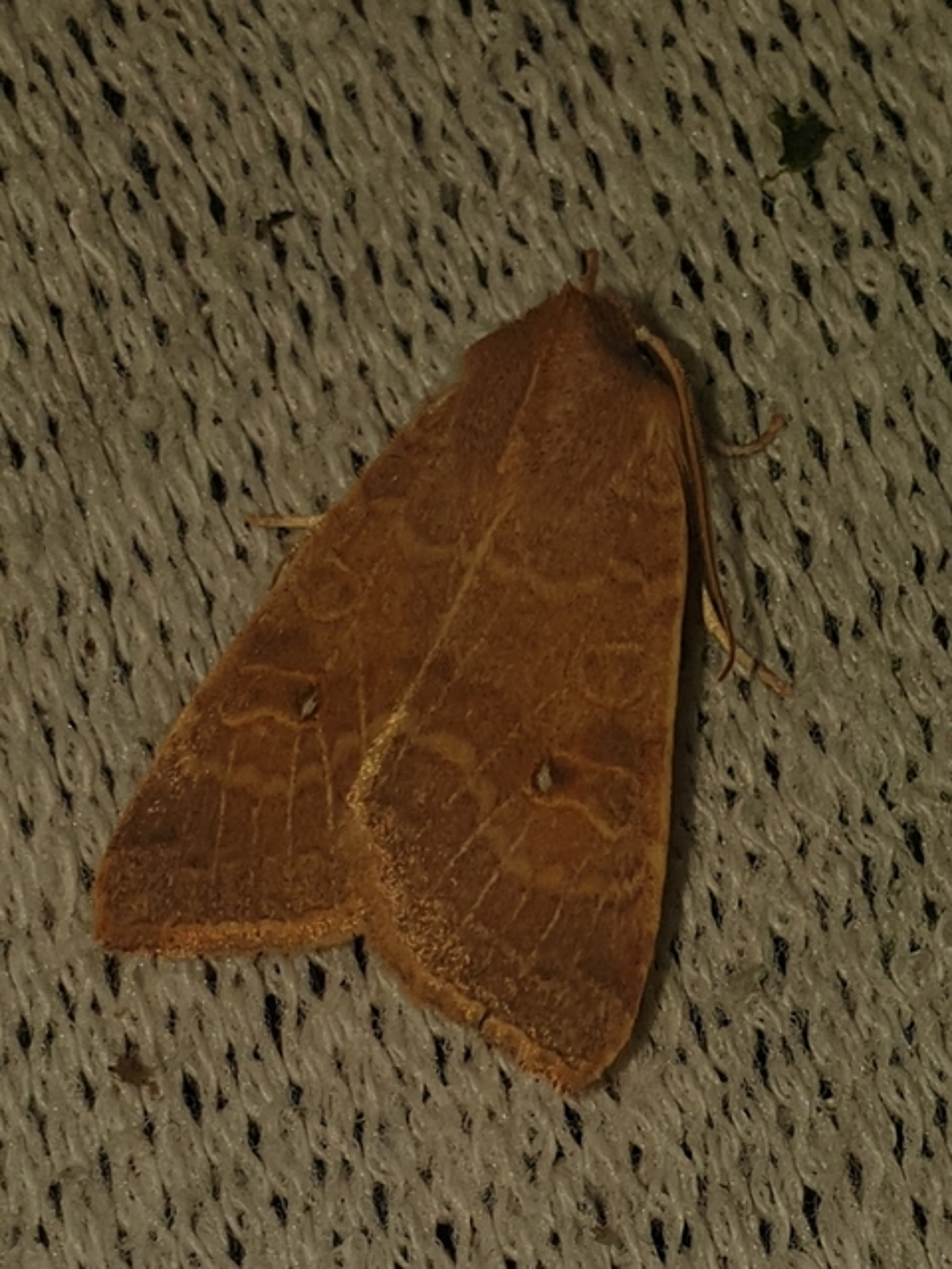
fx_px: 953
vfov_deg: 67.3
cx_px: 476
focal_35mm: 26
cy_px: 634
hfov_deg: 53.1
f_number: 2.4
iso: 50
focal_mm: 4.3
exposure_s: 1/2874
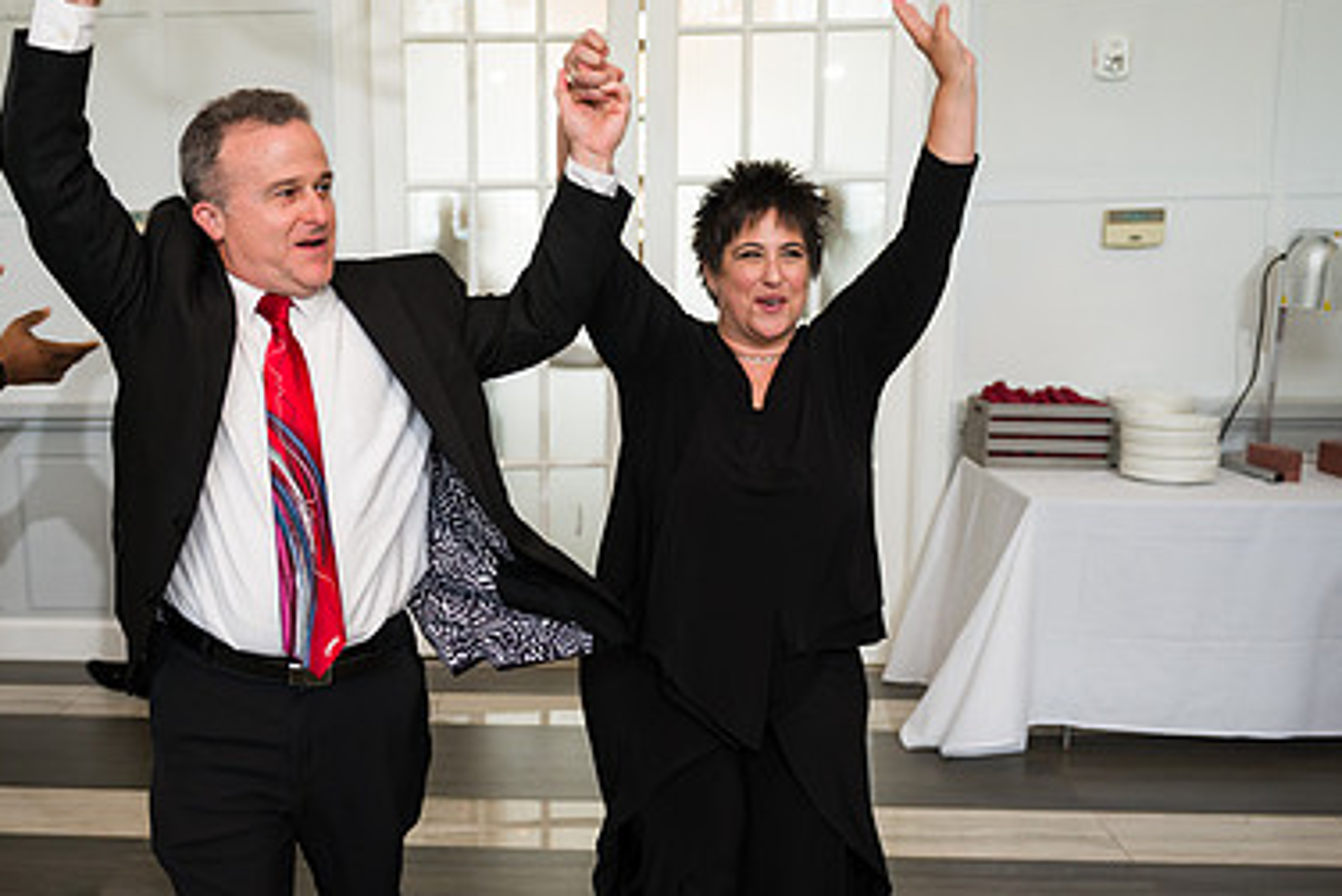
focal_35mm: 37
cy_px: 500
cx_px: 485
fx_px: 1380
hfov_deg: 51.2
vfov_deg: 35.9
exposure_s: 1/200
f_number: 3.2
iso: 400
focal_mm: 24
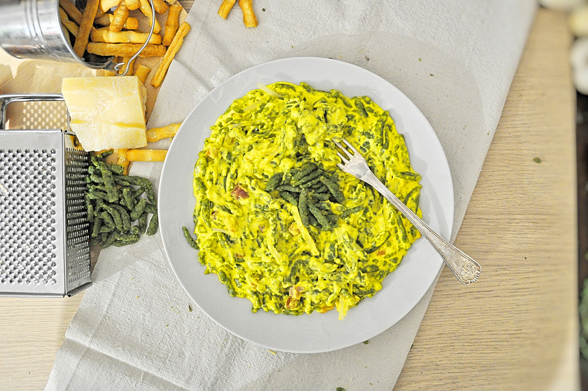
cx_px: 294
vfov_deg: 39.9
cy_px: 196
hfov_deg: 57.3
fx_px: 538
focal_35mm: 33
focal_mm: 22
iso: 1600
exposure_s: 1/13
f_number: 3.8
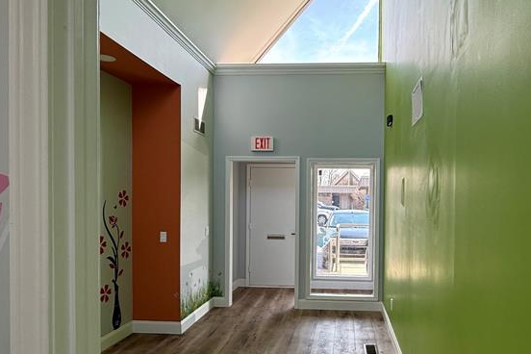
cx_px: 325
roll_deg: +0.3
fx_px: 398
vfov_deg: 47.7
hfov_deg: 66.6
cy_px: 208
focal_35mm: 27
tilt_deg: -1.2
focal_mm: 2.22
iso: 100
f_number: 2.2
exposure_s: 1/120
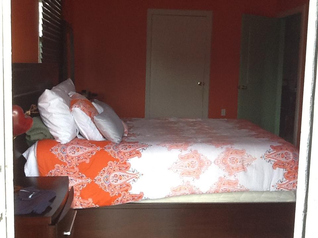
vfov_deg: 32.9
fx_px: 404
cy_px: 119
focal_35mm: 44
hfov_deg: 42.9
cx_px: 159
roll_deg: -1.5
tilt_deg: -7.9
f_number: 2.4
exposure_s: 1/120
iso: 64
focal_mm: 2.03
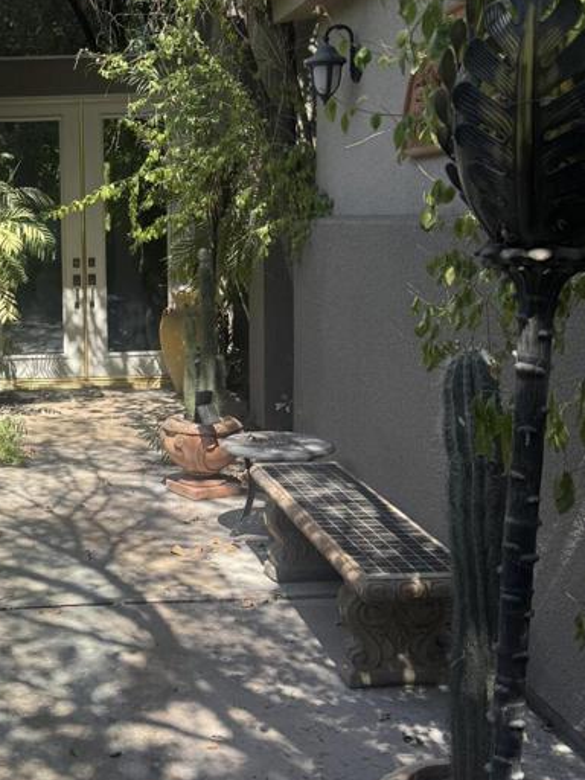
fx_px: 1082
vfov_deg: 39.6
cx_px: 24
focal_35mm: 48
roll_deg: +1.3
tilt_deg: -6.4
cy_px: 341
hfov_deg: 28.7
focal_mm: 6.76
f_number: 1.78
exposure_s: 1/995
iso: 80
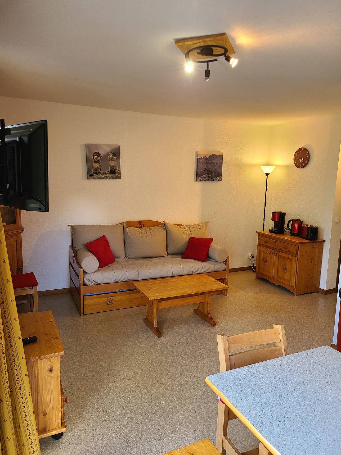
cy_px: 228
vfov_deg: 67.3
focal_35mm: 26
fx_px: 341
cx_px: 170
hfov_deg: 53.1
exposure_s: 1/50
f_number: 1.8
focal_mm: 5.4
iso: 100
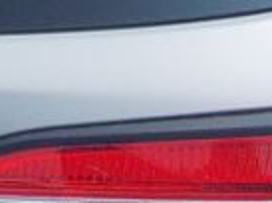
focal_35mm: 225
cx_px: 107
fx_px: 1763
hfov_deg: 8.8
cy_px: 303
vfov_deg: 6.5
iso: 125
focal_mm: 4.1
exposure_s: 1/1000
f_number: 3.3
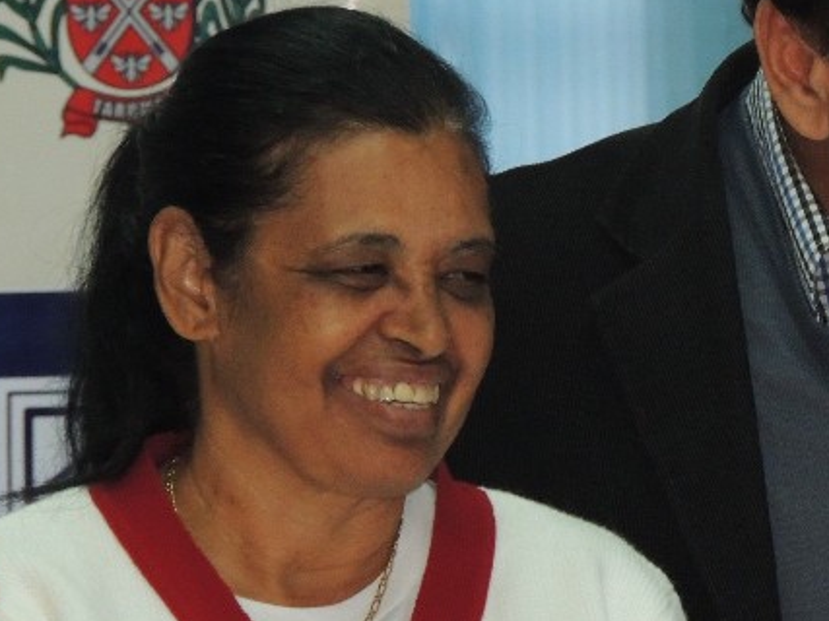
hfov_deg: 3.3
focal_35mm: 609
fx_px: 14581
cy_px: 342
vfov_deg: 2.4
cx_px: 627
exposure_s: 1/60
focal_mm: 57.9
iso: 800
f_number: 4.8
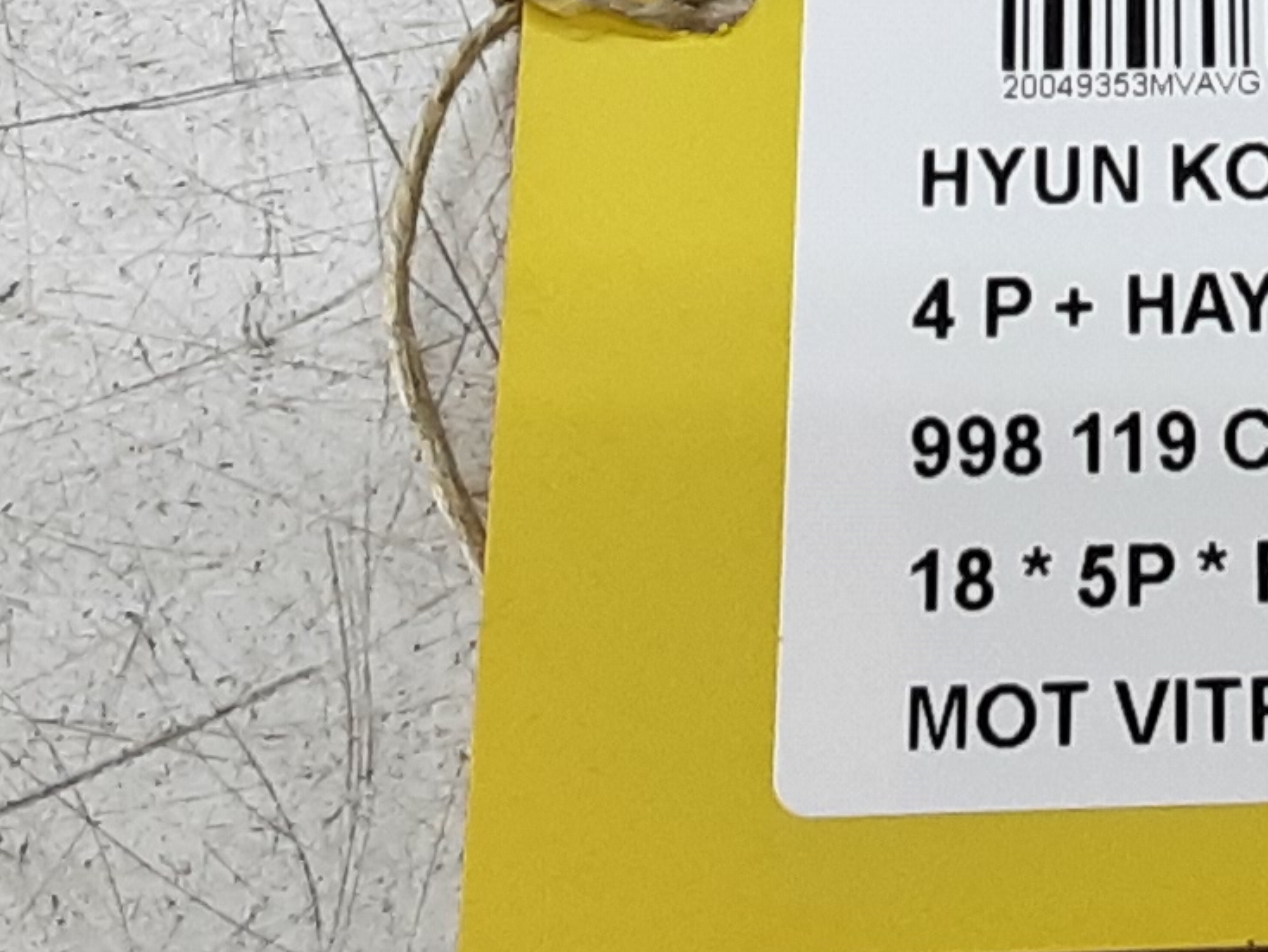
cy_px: -684
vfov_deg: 11.6
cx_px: 1344
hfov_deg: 16.0
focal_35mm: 120
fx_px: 4397
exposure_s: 1/50
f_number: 1.9
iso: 80
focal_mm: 2.91
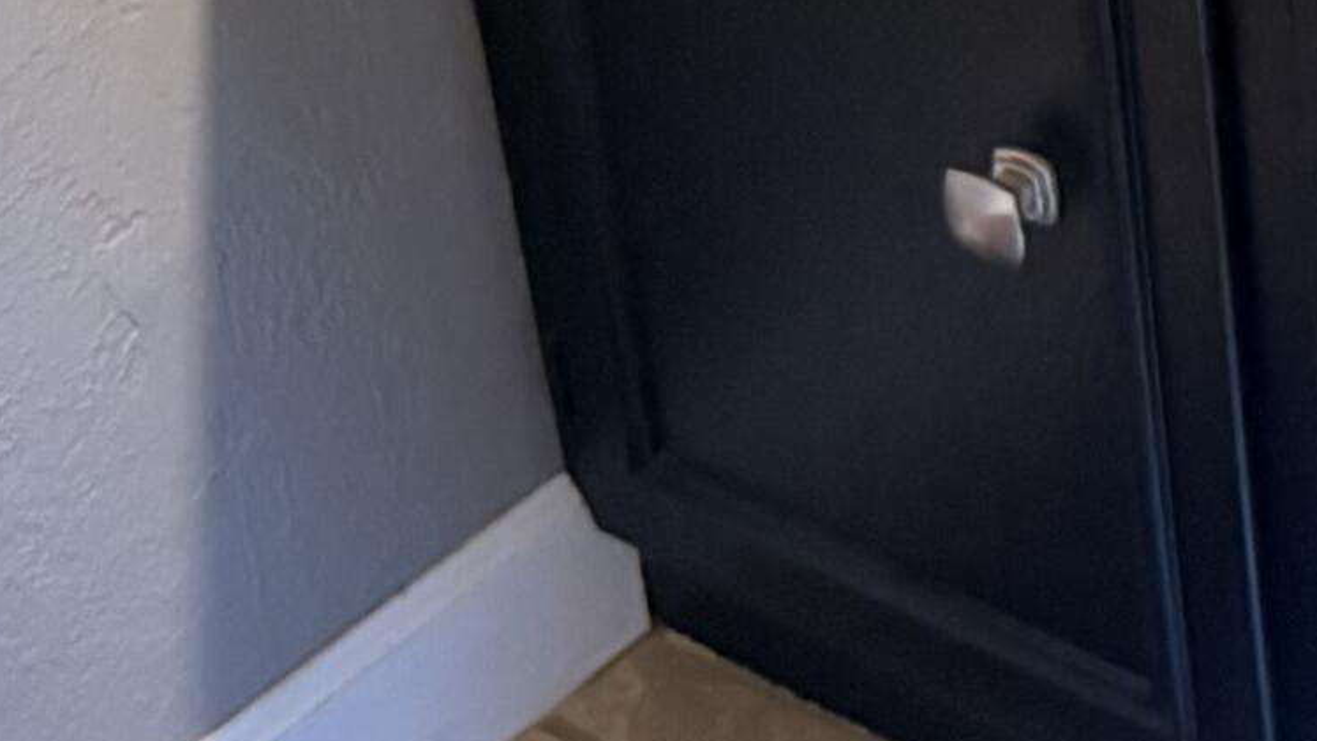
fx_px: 3666
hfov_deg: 18.2
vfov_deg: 10.6
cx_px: 1943
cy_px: -706
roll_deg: +0.9
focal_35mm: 105
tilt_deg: -24.4
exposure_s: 1/59
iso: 800
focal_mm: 6.76
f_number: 1.78
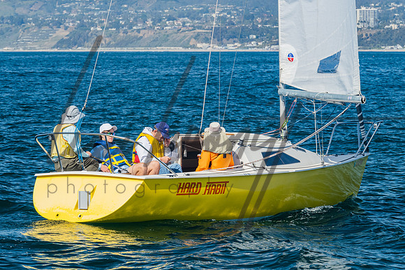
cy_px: 121
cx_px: 196
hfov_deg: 9.2
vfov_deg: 6.1
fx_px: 2520
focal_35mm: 224
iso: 400
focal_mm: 155
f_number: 10
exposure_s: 1/320
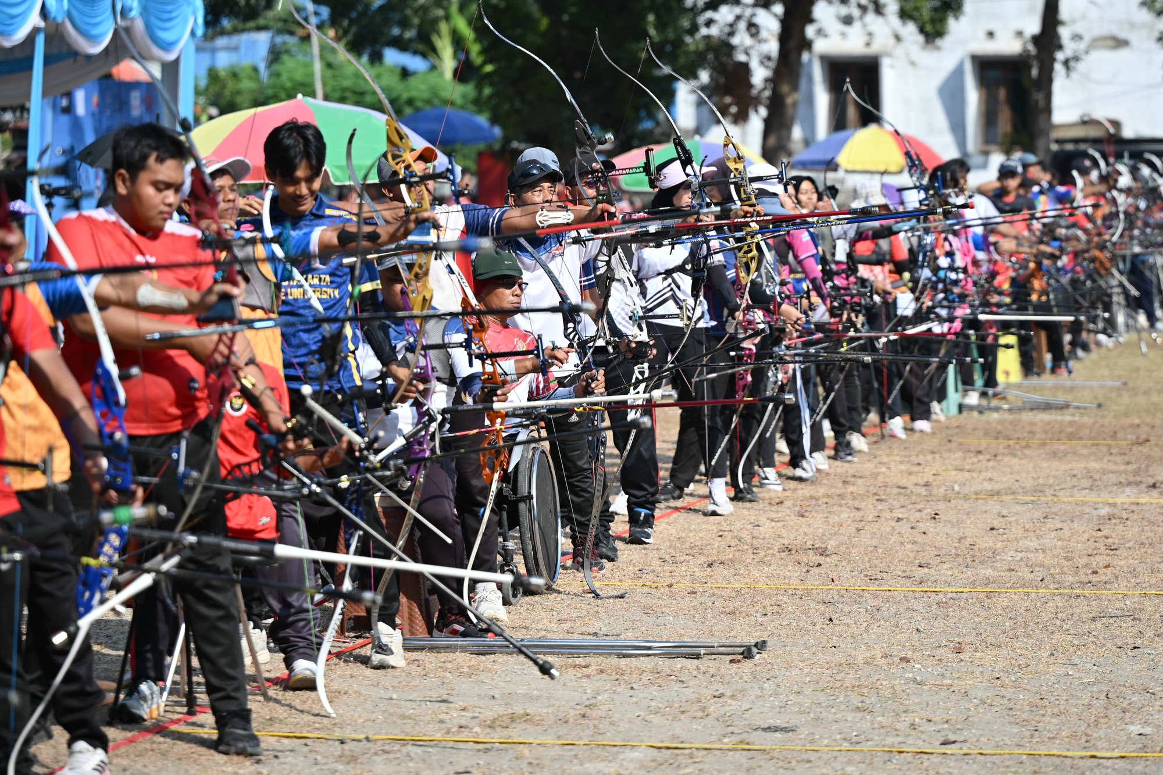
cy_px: 388
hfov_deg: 18.6
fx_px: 3553
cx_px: 582
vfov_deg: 12.5
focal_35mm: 110
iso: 200
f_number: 2.8
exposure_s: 1/3200
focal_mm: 110
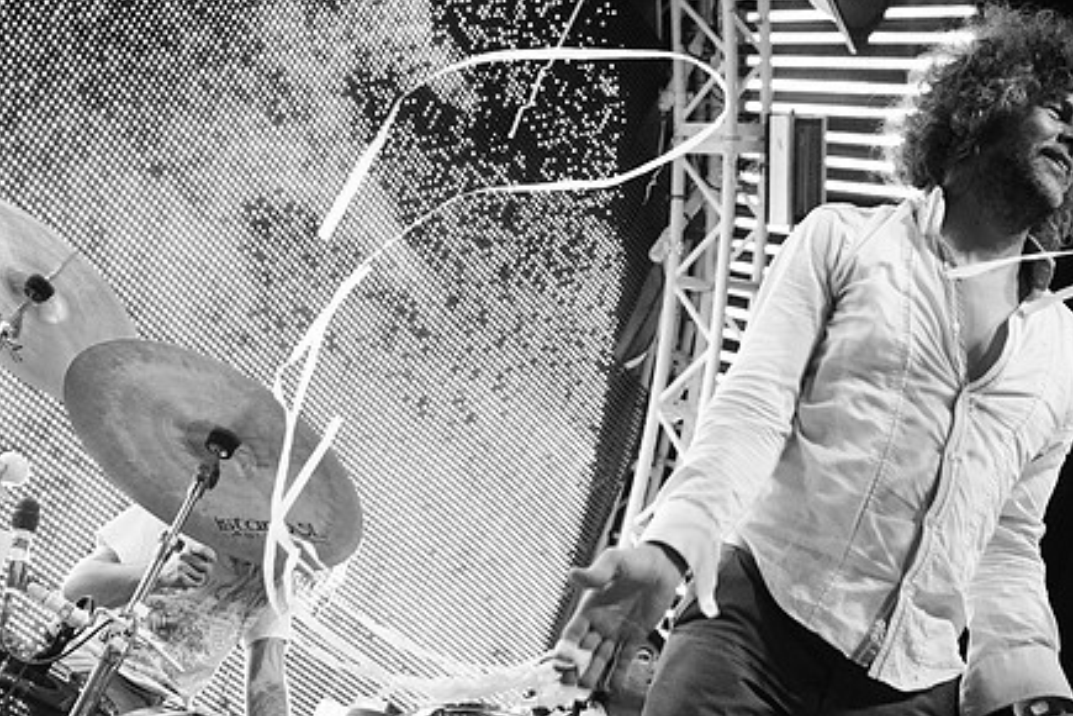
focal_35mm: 60
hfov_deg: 33.2
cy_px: 386
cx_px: 676
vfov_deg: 22.6
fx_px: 1788
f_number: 3.5
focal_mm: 30
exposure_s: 1/640
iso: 1600
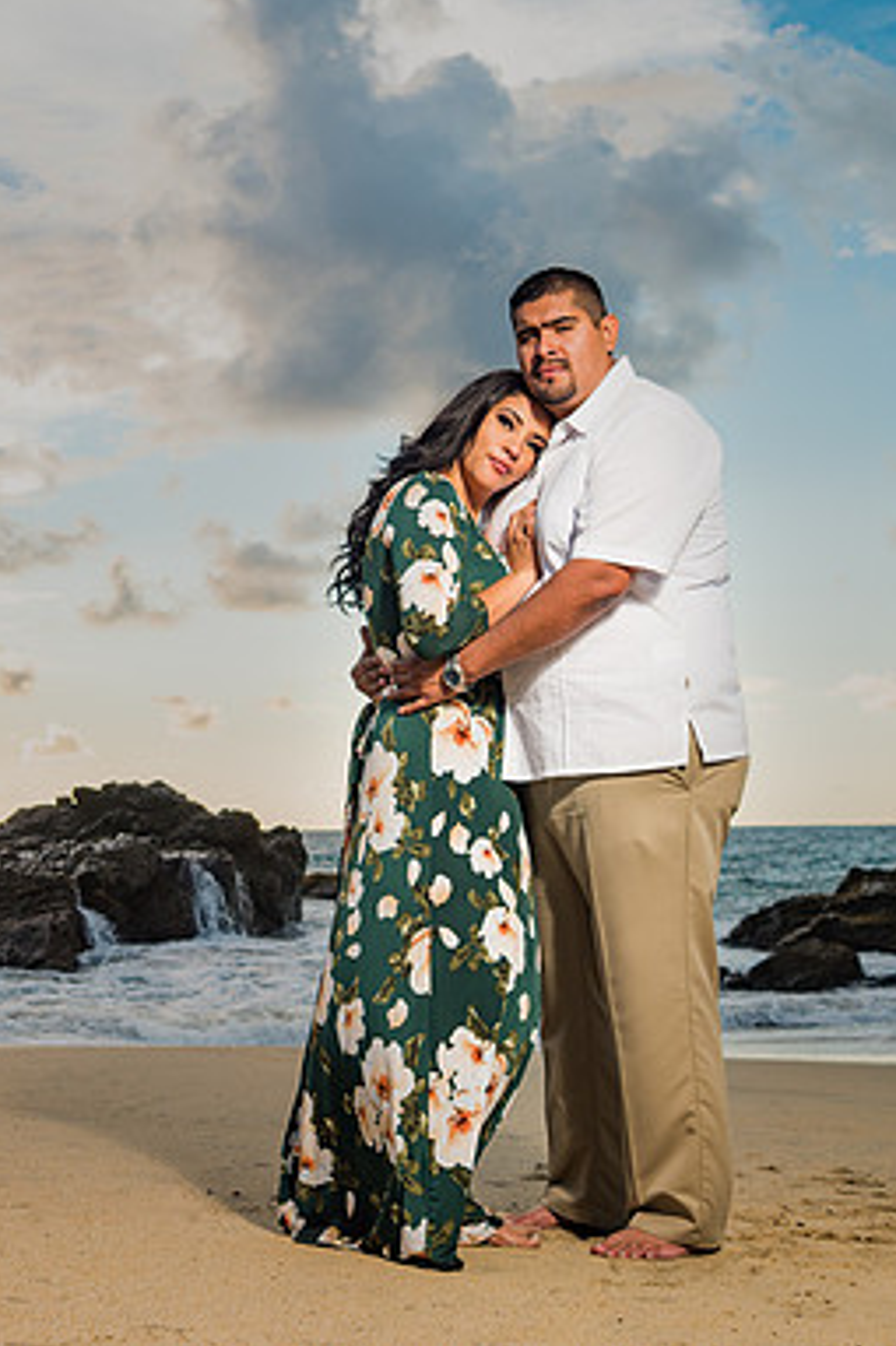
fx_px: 2092
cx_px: 122
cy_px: 685
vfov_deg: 35.7
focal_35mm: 56
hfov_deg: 23.6
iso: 100
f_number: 5.6
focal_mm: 35
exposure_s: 1/160
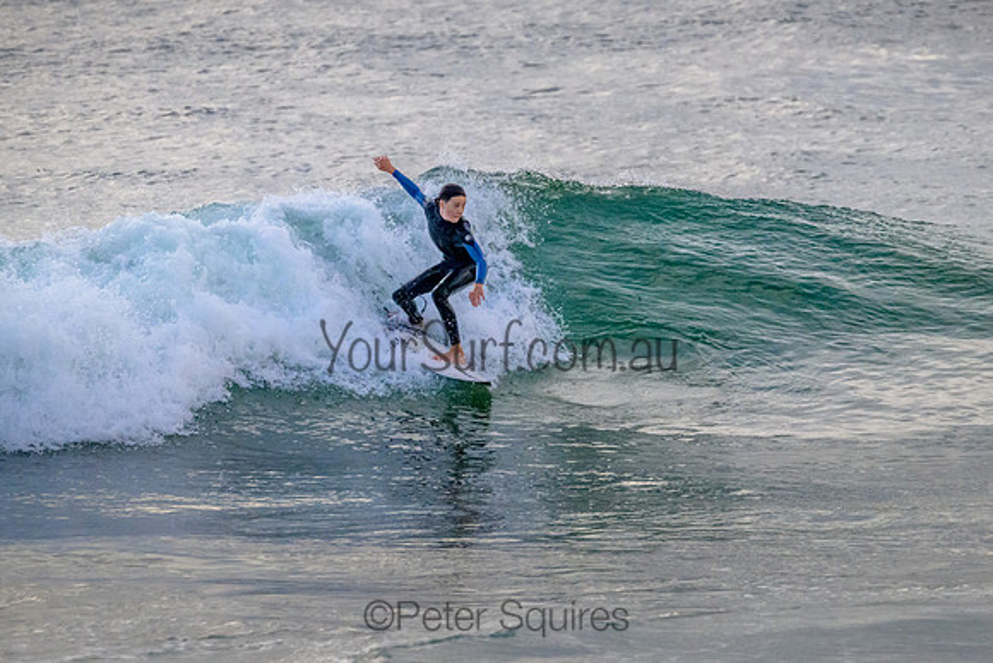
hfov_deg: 2.7
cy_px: 262
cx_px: 548
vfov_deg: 1.8
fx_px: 20737
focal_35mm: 752
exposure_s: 1/2000
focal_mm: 600
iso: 4000
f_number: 11
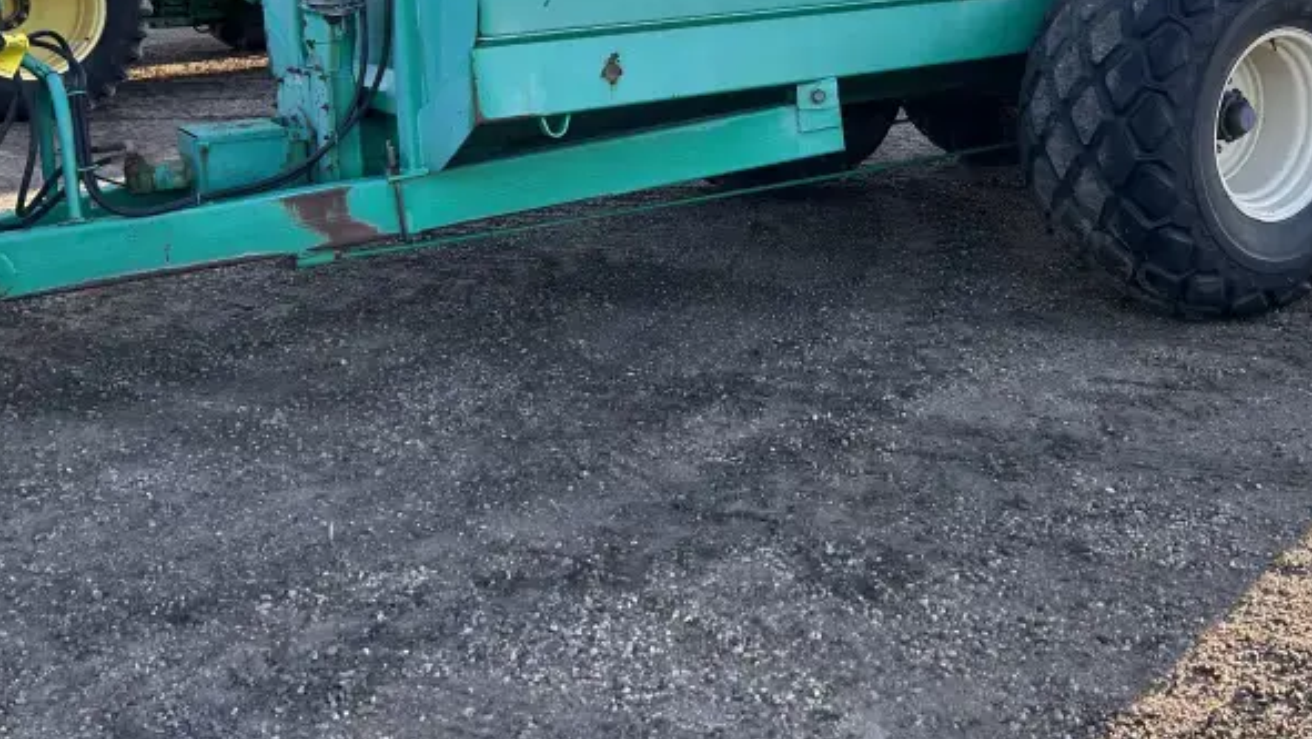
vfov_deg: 25.1
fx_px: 1601
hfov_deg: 44.0
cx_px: 866
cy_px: 47
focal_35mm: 46
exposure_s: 1/533
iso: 50
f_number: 1.5
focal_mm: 5.7
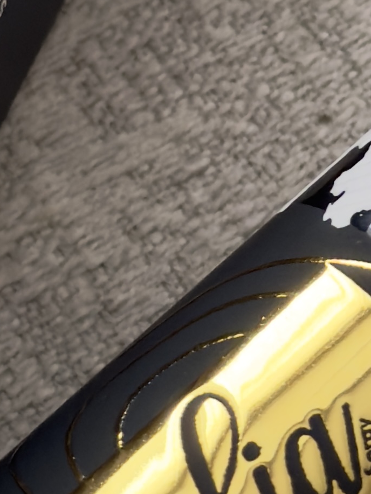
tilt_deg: -54.3
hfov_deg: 6.8
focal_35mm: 218
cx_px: 285
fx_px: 3115
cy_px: 5
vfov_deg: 9.0
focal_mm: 6.76
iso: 250
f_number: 1.78
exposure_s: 1/60
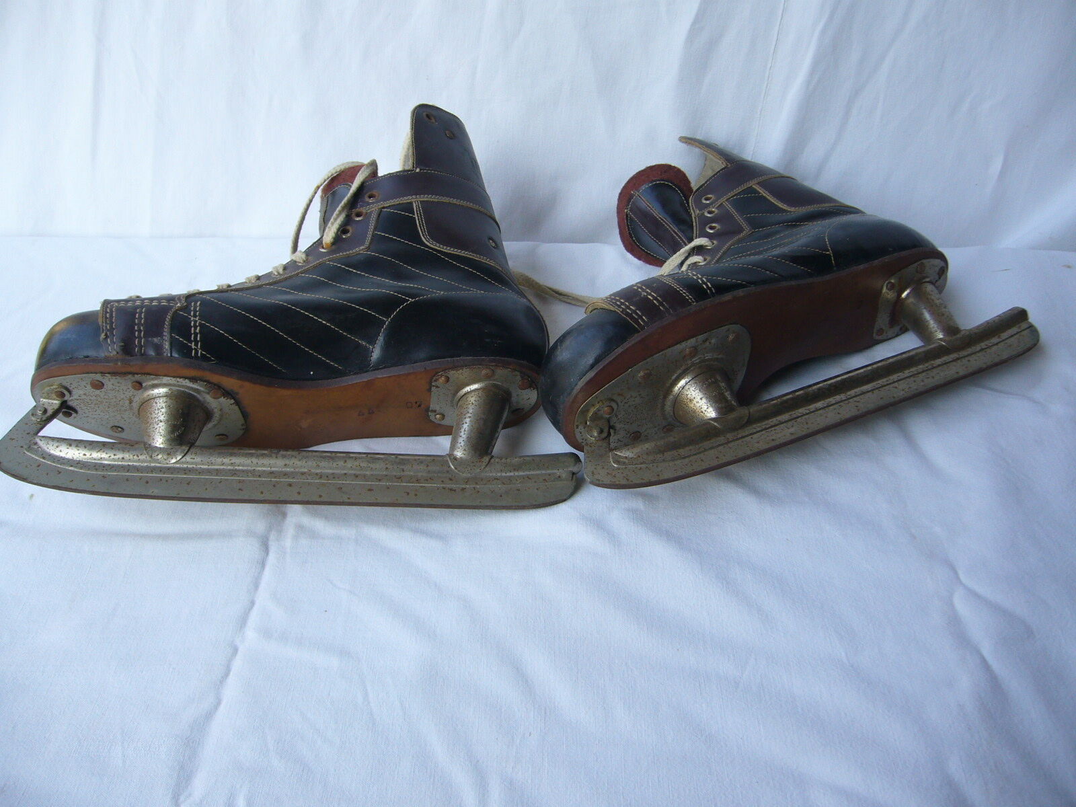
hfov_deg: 52.6
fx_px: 1088
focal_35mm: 35
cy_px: 404
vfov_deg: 40.7
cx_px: 538
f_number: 2.8
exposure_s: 1/200
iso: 80
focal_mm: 5.8
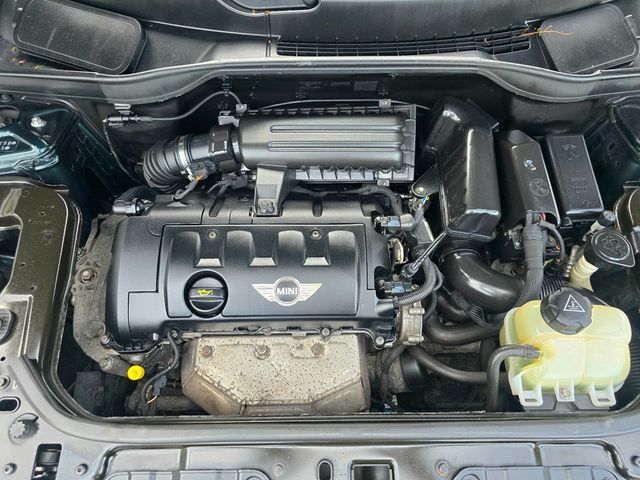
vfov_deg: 58.9
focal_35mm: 23
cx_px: 320
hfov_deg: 73.9
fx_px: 425
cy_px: 240
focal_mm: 6.3
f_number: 1.7
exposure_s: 1/180
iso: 125
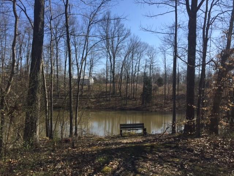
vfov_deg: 48.2
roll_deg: -2.7
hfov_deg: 61.7
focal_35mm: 29
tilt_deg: -0.7
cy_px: 88
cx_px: 117
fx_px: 196
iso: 32
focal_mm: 4.15
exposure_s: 1/1582
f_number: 2.2
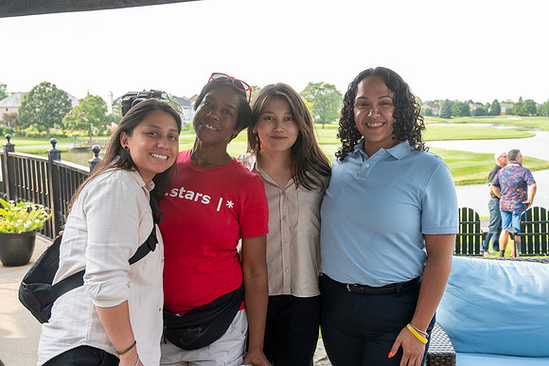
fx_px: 601
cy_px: 192
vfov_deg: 33.9
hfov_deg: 49.1
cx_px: 277
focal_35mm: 39
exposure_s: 1/80
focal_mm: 34.5
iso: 250
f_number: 6.3
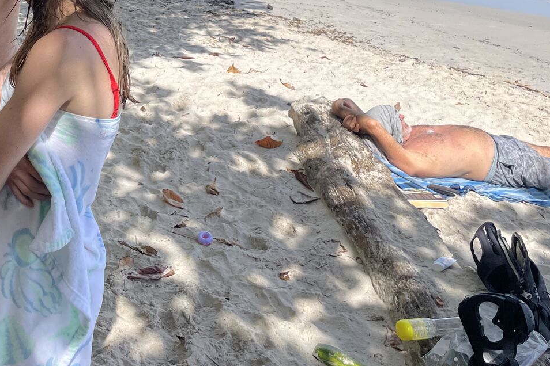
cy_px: -18
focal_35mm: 51
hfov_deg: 37.6
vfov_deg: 25.0
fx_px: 779
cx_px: 115
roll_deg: -2.6
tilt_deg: -10.8
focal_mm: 4.2
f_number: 1.6
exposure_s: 1/3300
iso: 32
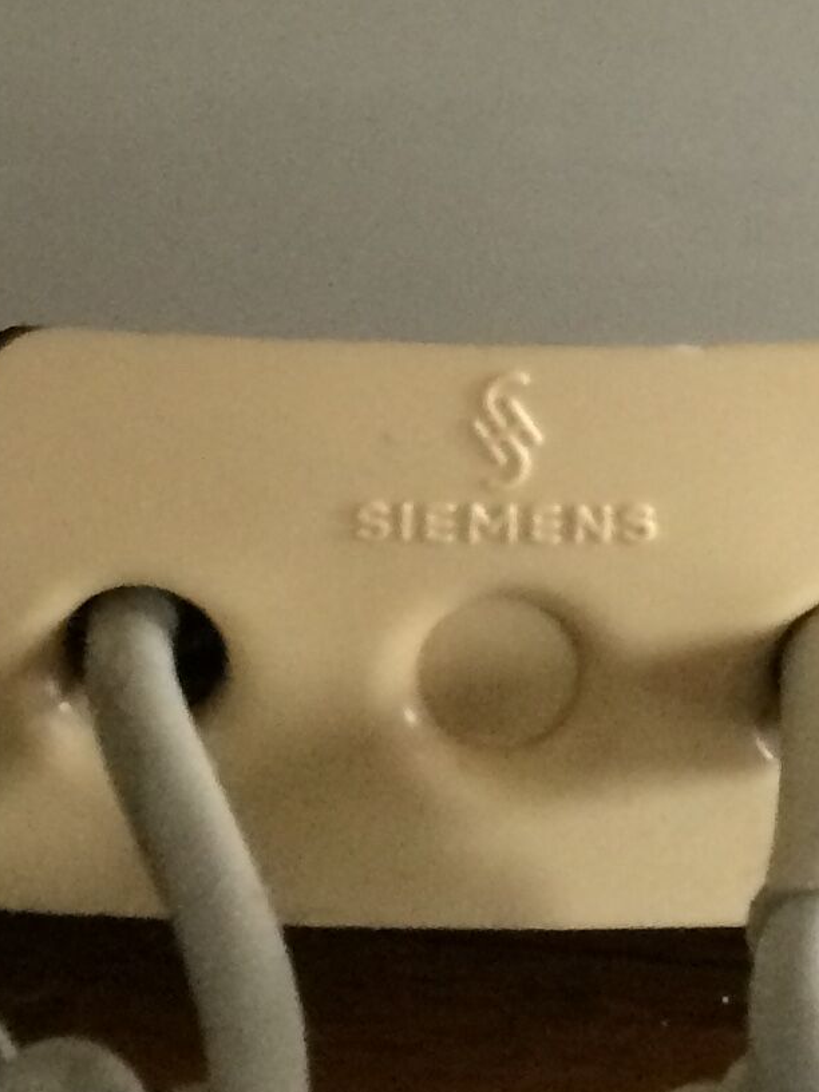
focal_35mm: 116
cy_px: -954
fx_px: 3659
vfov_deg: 14.6
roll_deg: +0.0
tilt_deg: -13.1
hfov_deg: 12.8
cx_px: 553
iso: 200
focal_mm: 4.15
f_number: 2.2
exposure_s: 1/33
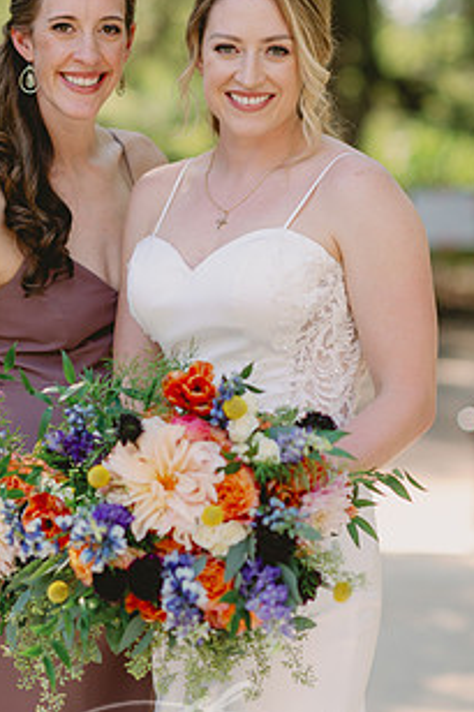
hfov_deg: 11.0
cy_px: 324
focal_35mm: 124
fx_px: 2452
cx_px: 186
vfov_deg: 16.5
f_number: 2.2
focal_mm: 85
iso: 100
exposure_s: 1/640
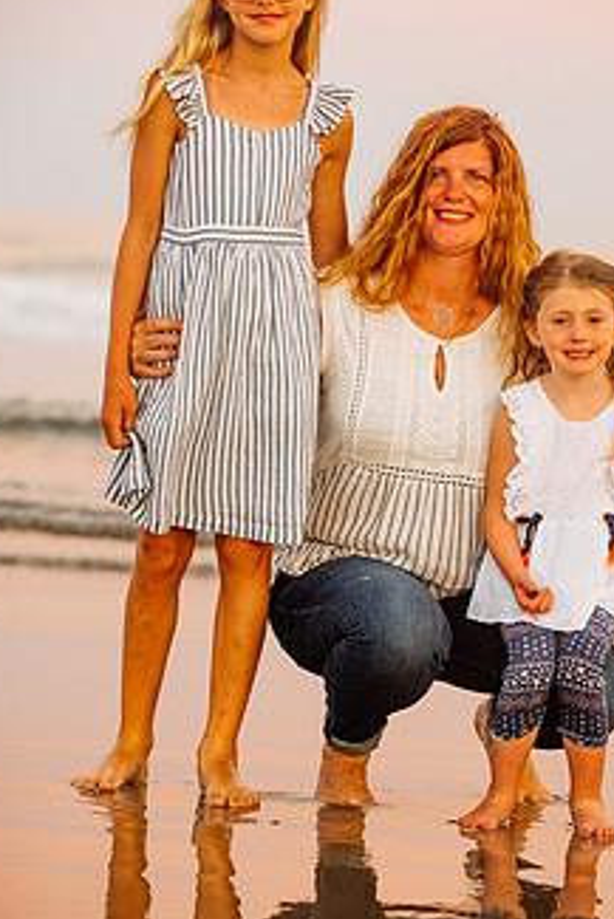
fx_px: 4242
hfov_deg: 8.3
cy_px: 424
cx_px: 382
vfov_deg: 12.4
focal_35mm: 166
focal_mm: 120
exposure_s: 1/160
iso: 1250
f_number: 3.5
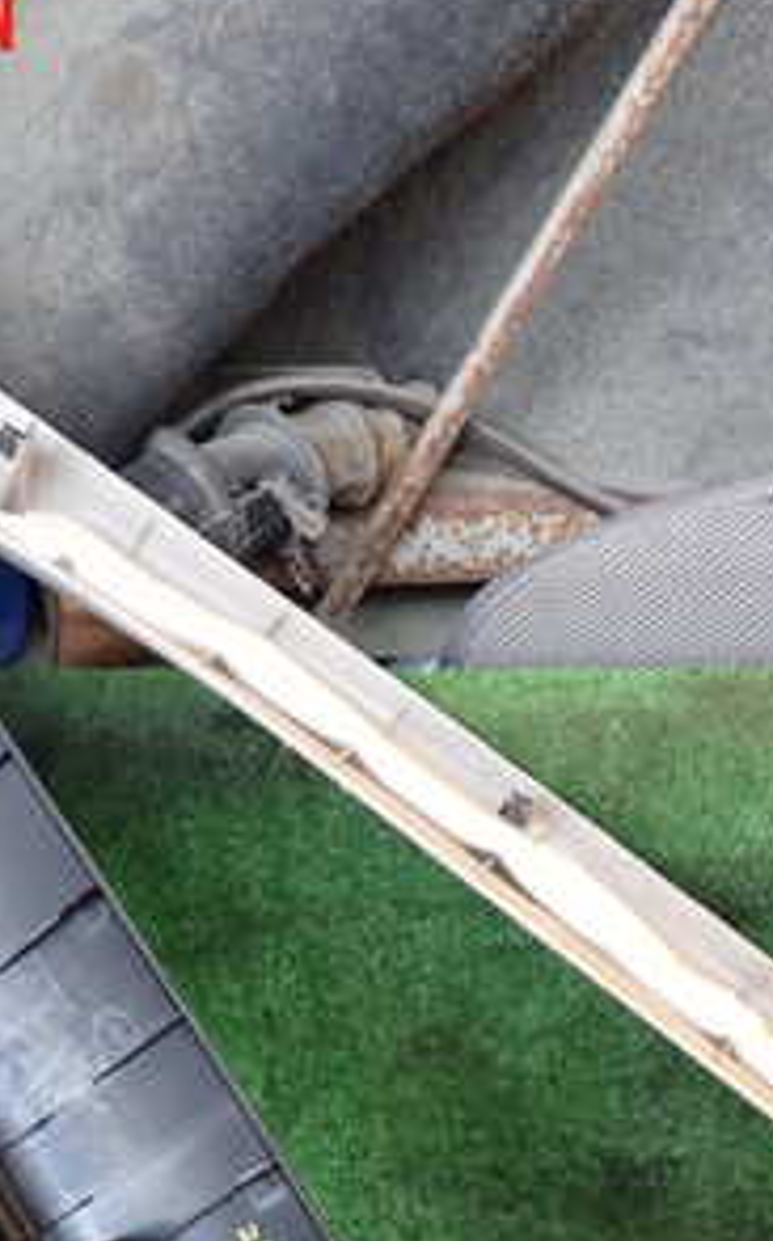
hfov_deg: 19.9
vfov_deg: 31.0
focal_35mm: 65
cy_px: 920
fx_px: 2197
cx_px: 515
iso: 160
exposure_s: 1/60
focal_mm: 5.4
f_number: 2.3
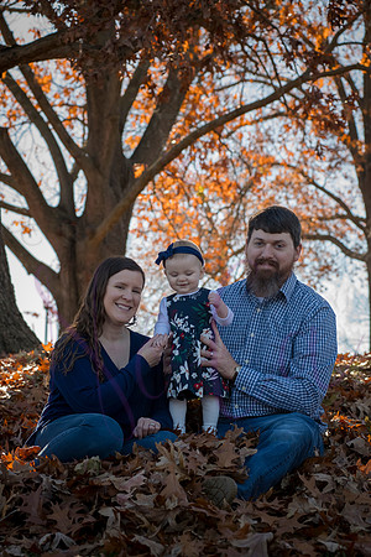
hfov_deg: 17.1
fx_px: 1237
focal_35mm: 80
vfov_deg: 25.4
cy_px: 278
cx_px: 186
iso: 400
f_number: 7.1
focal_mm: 80
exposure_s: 1/320
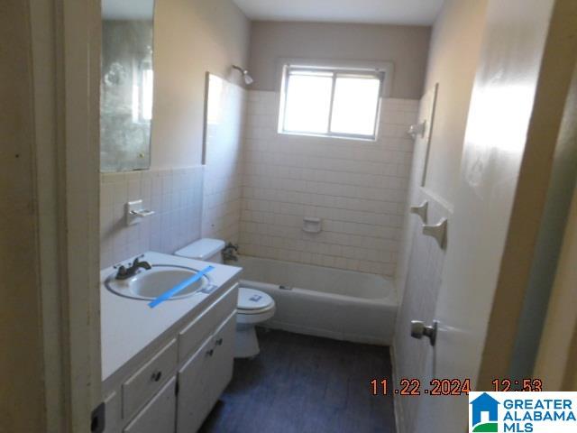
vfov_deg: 58.9
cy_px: 216
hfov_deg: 73.9
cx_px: 288
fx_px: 383
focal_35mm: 23
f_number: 3
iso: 400
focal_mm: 4
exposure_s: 1/15
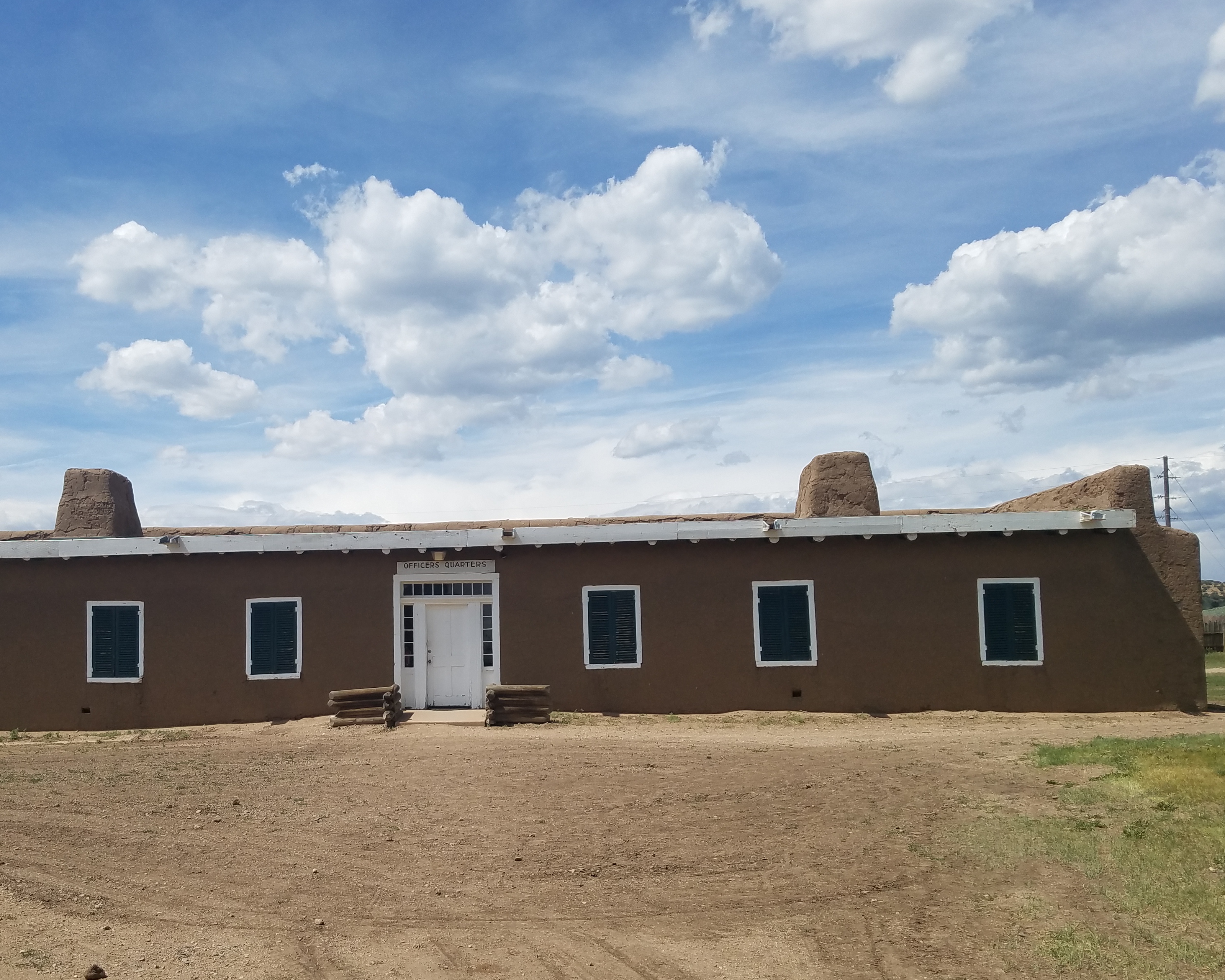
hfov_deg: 55.1
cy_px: 554
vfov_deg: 45.7
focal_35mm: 32
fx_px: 1160
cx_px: 467
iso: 50
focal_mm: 4.2
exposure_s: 1/4896
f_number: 1.7
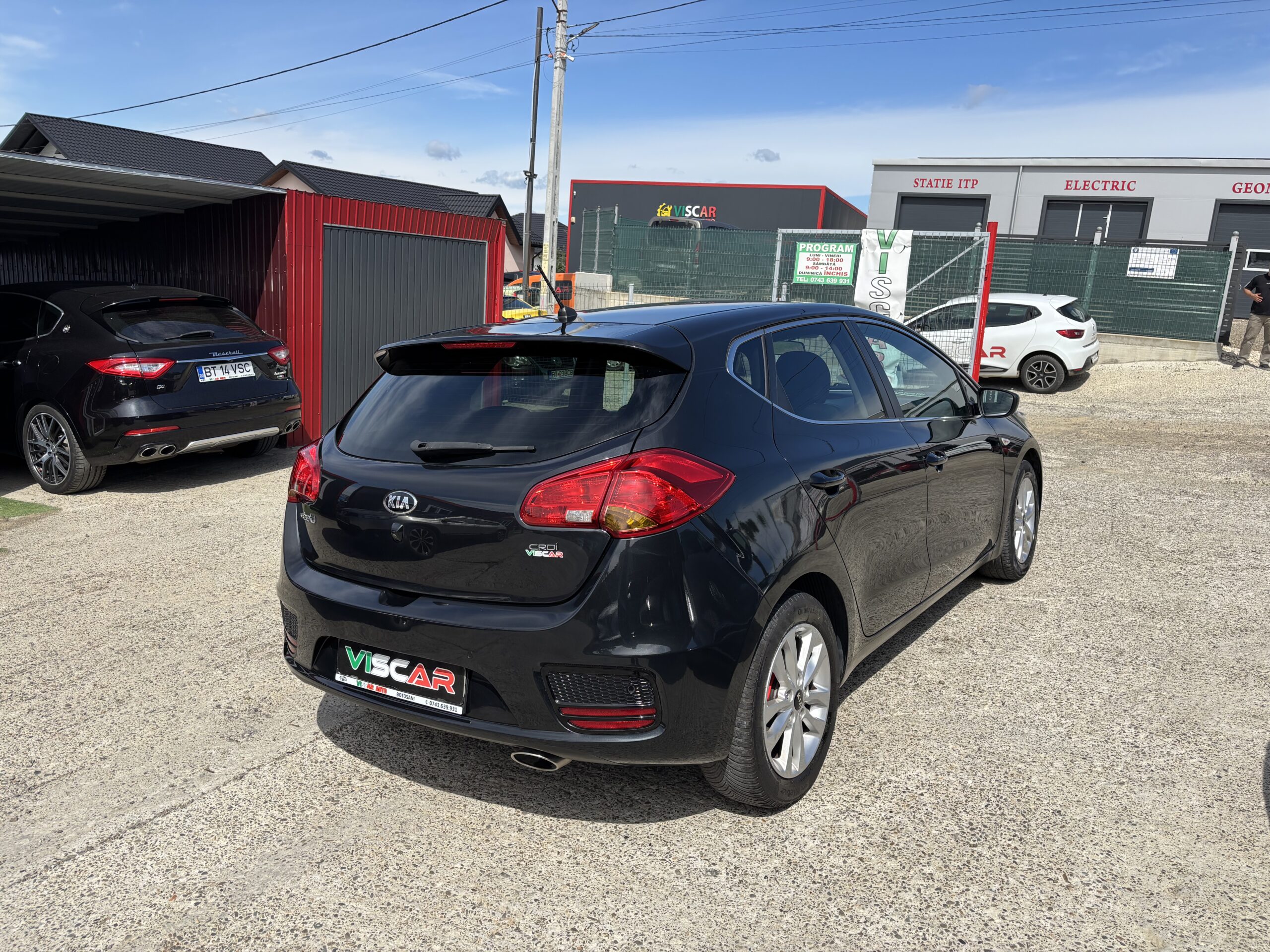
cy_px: 476
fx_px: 954
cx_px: 635
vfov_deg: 53.1
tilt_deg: -11.3
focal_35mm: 26
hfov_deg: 67.3
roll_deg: -4.0
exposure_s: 1/3311
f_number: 1.6
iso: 50
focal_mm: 5.96
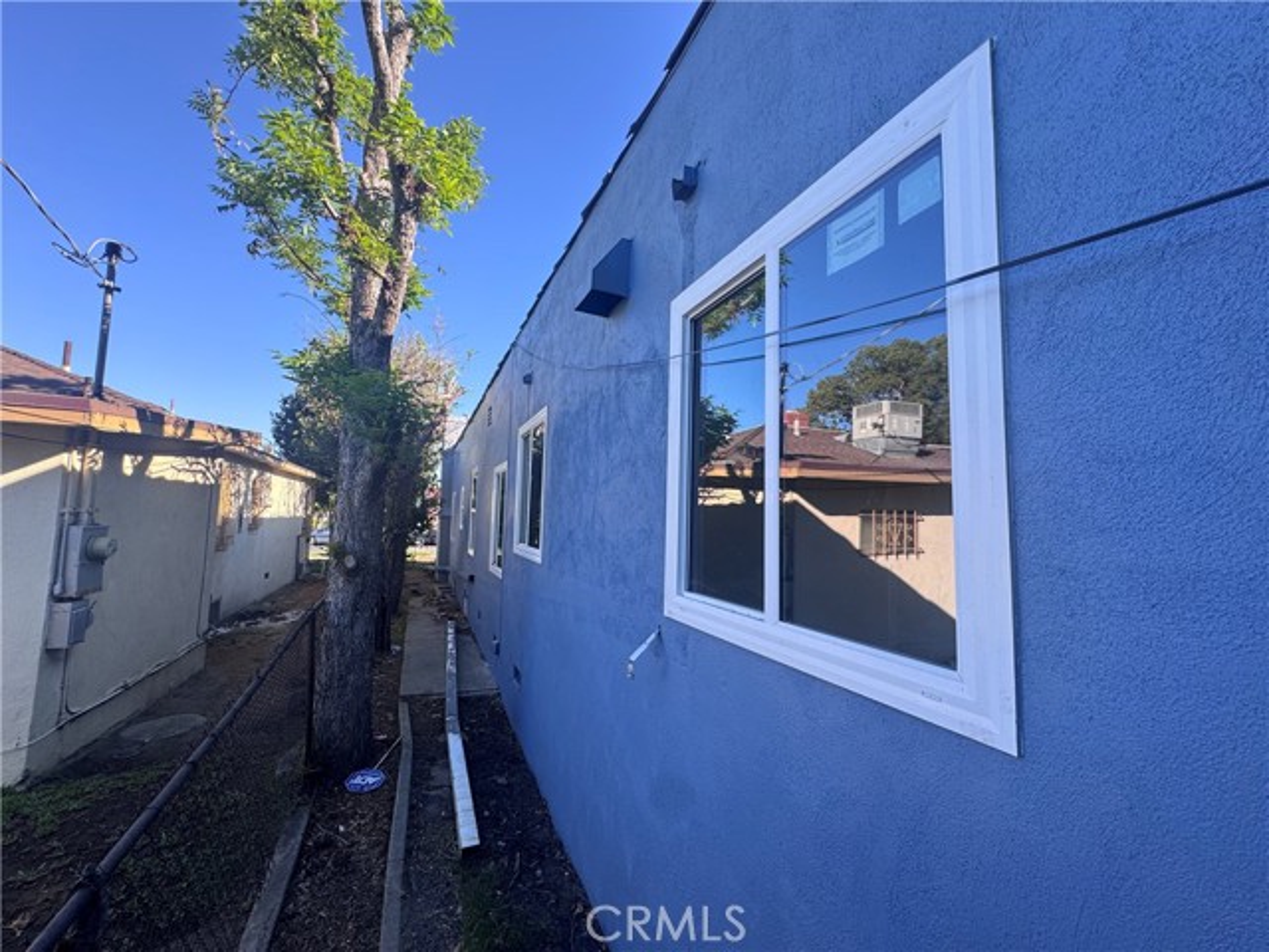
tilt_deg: +5.3
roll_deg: -0.7
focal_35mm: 14
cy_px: 476
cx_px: 634
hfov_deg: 102.1
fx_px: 513
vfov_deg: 85.7
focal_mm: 2.22
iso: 40
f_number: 2.2
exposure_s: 1/307
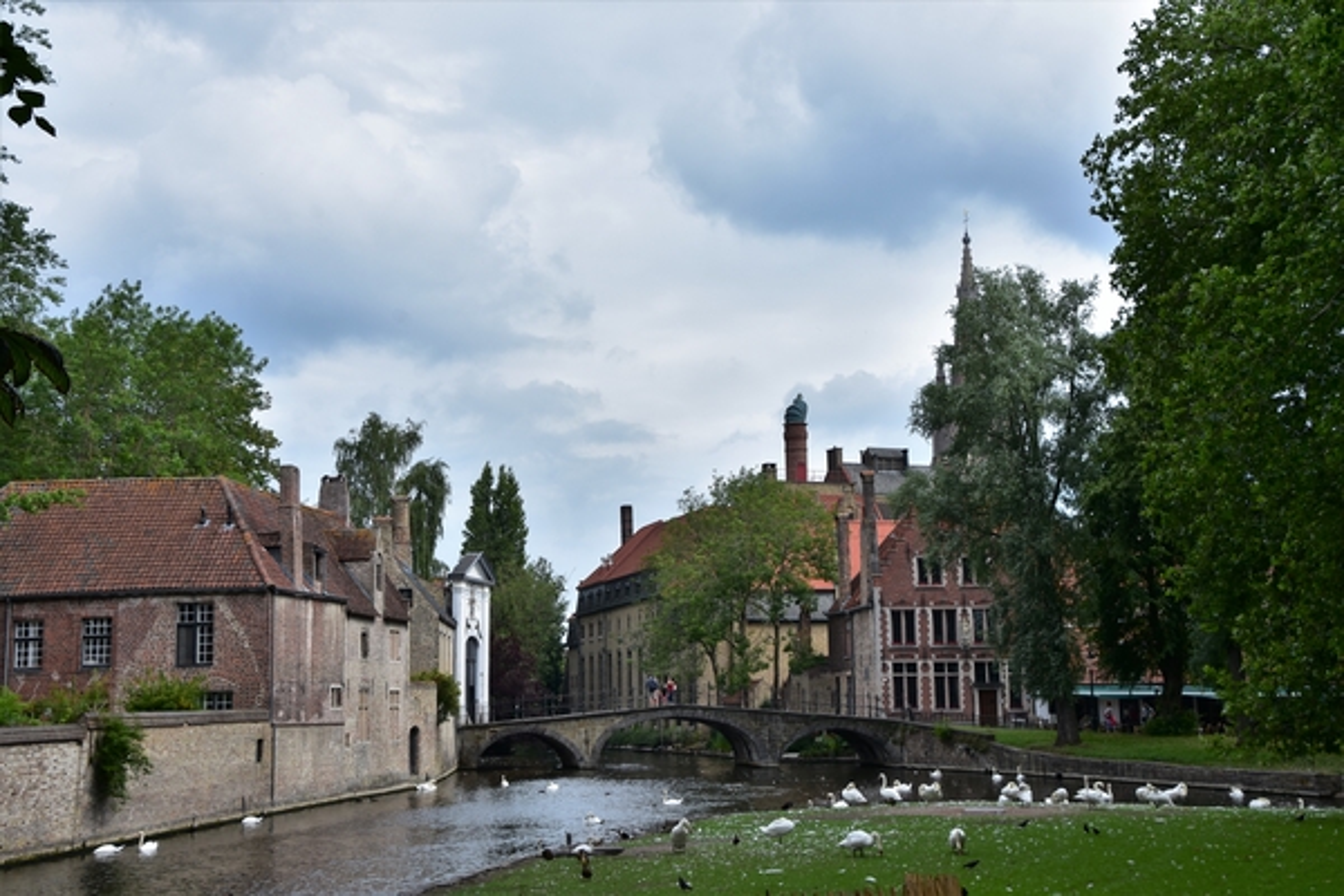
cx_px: 672
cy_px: 448
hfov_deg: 41.1
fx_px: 1792
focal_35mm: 48
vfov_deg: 28.1
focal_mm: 32
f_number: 11
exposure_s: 1/125
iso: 100
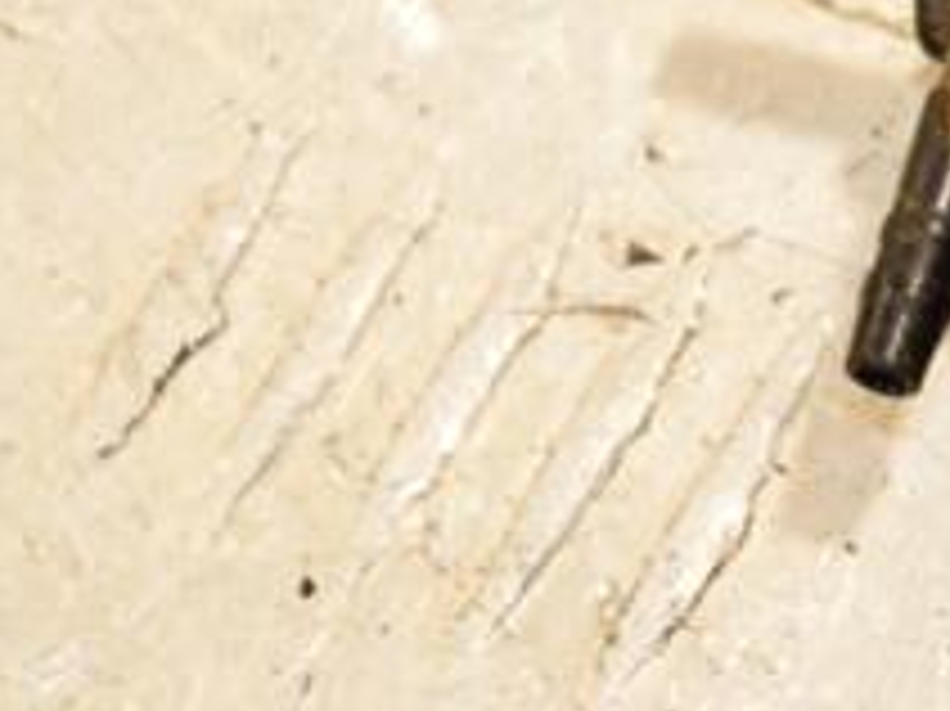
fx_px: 11832
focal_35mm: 431
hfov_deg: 4.6
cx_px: 1229
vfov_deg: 3.4
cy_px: 171
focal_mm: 105
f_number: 7.1
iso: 800
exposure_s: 1/200
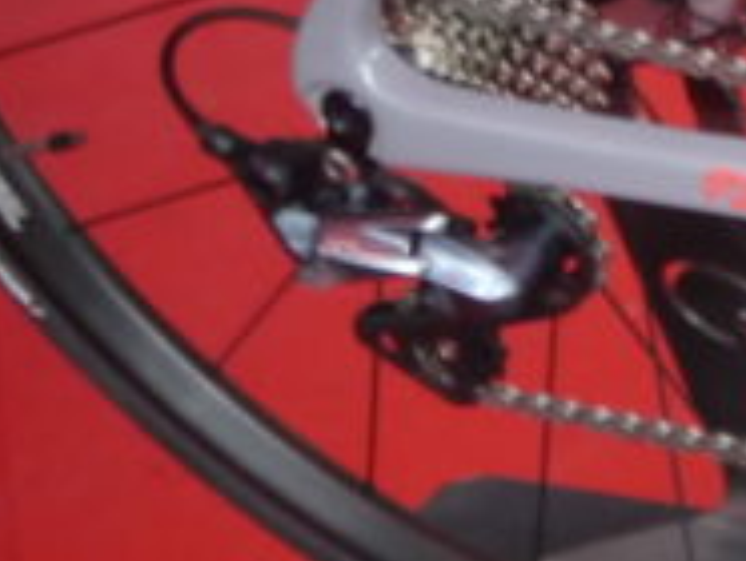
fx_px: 3323
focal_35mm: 154
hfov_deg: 10.3
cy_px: -401
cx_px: 2013
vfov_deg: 9.3
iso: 500
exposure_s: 1/80
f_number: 3.5
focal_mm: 14
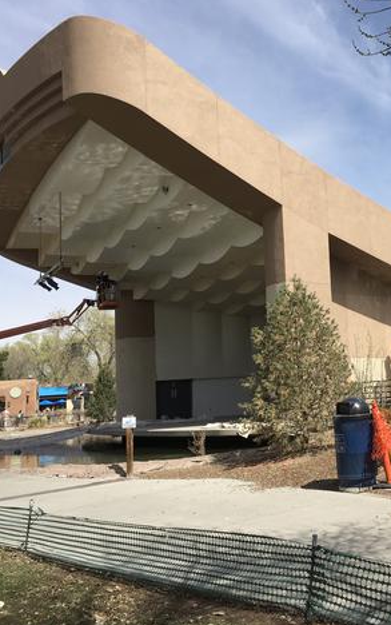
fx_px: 715
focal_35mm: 42
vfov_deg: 47.2
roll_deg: +4.5
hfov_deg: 29.2
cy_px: 312
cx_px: 360
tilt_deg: +6.5
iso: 25
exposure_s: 1/1508
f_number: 2.2
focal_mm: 4.15
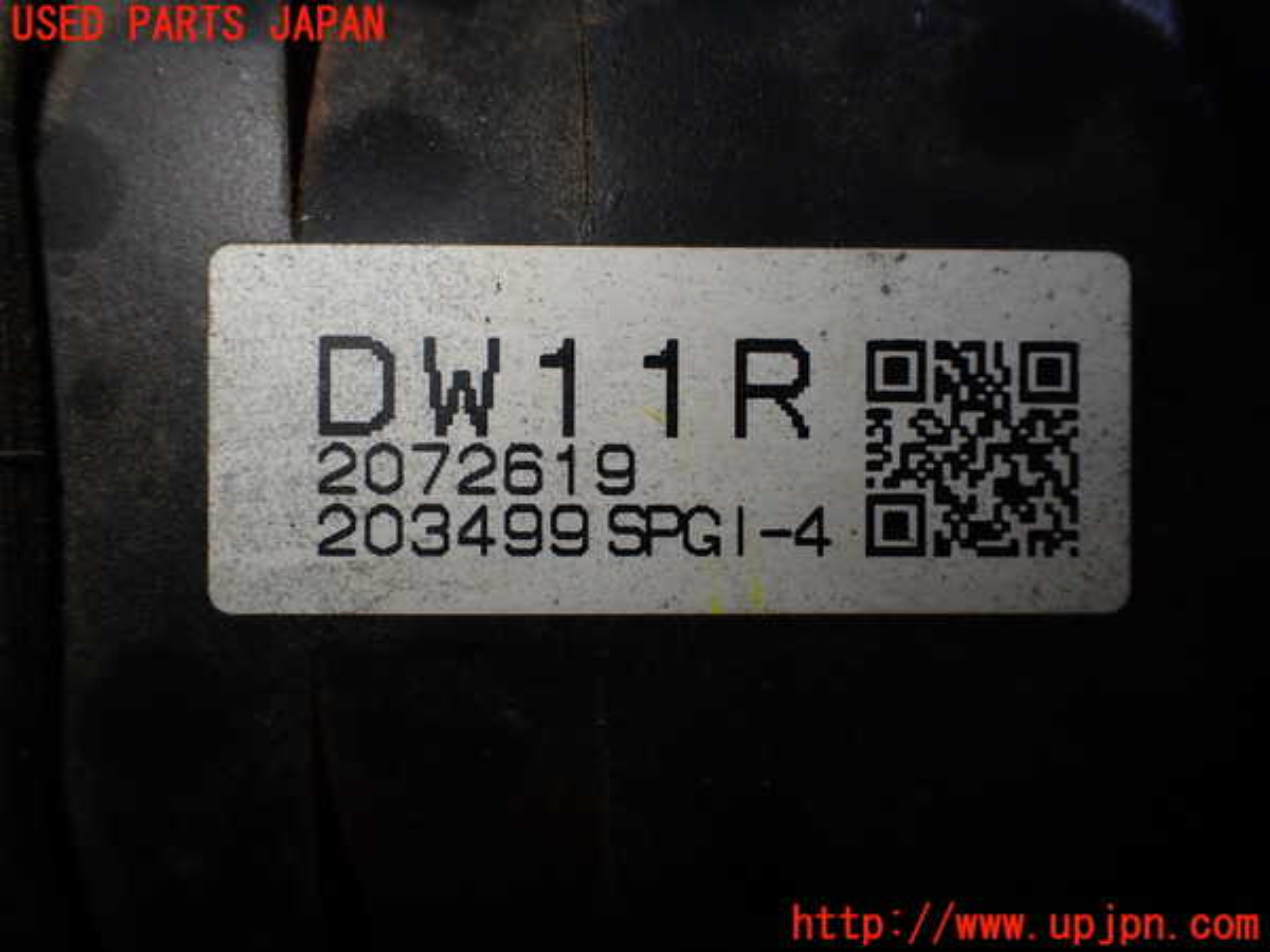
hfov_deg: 60.0
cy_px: 476
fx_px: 1101
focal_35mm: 30
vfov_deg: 46.8
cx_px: 635
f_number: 3.2
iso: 100
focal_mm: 5.4
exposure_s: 1/160
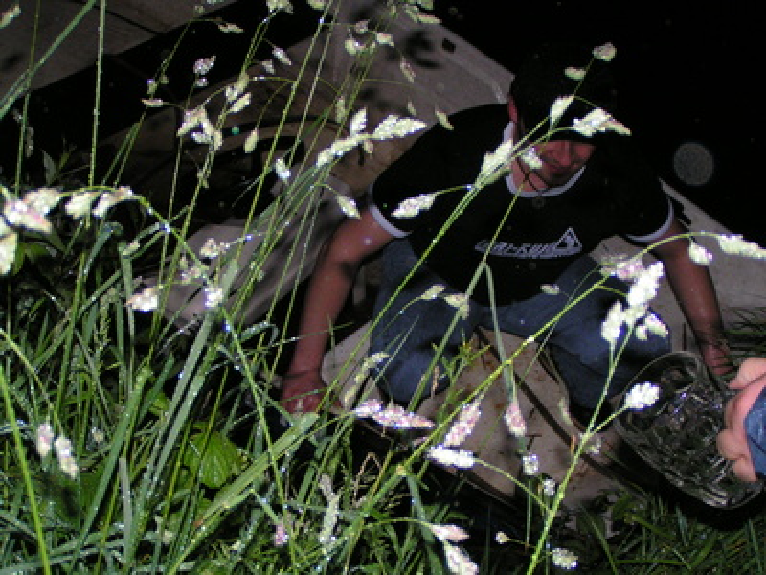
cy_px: 288
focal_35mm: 63
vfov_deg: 23.3
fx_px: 1394
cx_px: 383
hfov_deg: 30.7
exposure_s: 1/60
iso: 200
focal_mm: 9.7
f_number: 3.2
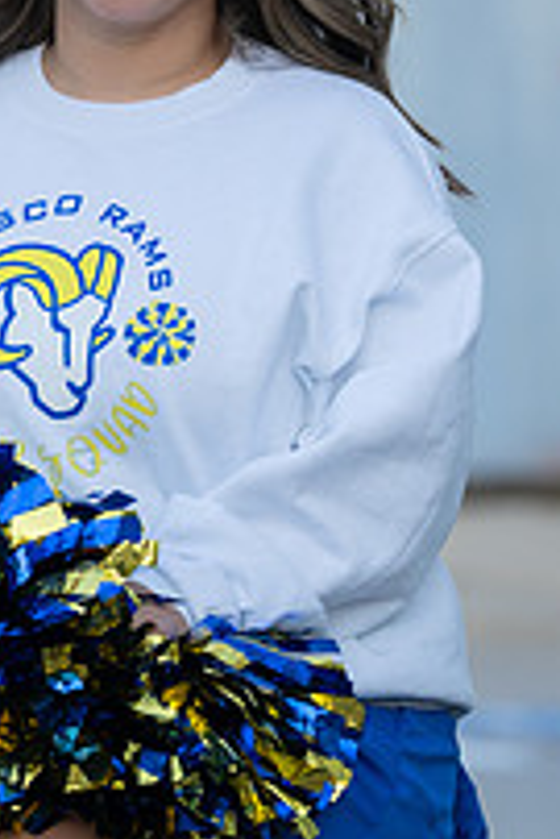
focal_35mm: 368
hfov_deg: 3.7
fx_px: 8571
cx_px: -549
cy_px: 196
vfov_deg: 5.6
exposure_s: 1/320
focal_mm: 119
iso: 250
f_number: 3.5
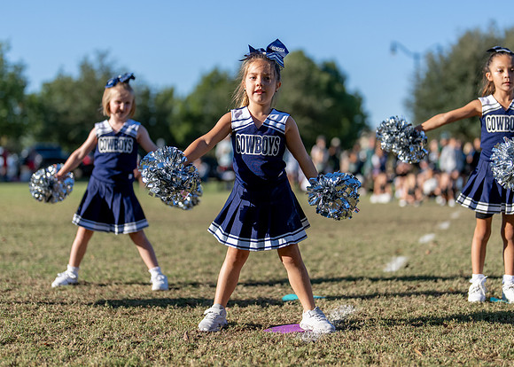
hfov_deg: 28.9
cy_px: 153
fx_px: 998
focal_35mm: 68
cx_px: 265
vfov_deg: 20.8
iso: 100
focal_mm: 50
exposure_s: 1/6400
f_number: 1.2
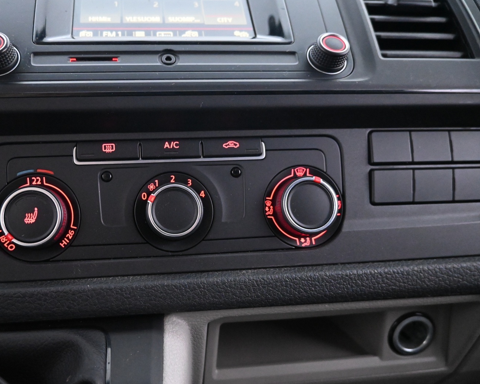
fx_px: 398
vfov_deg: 51.5
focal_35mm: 28
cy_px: 194
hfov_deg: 61.4
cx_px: 182
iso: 6400
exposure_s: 1/25
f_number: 3.5
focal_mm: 16
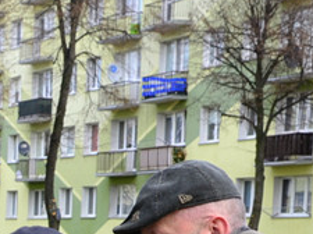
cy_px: 485
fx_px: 1262
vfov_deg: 9.8
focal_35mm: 140
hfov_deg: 13.3
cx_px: -159
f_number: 5.6
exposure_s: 1/100
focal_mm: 17
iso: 200
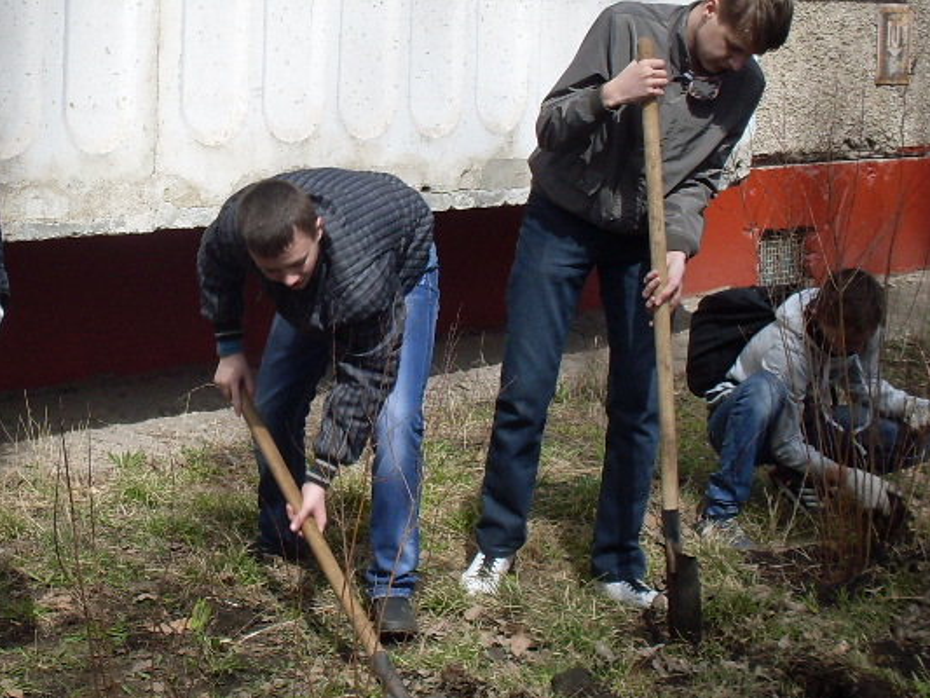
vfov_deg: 20.1
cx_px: 220
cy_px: 194
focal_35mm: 73
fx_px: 1962
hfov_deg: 26.3
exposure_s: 1/180
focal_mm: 6.3
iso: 80
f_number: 8.4
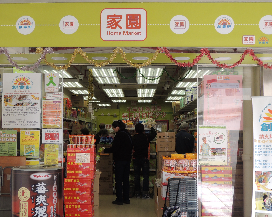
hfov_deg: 37.3
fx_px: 403
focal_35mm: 50
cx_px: 123
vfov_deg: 30.2
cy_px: 118
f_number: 3.2
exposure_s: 1/160
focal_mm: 6.3
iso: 100
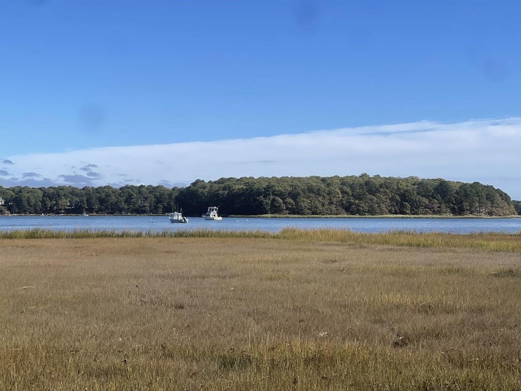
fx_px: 963
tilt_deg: +1.4
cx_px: 260
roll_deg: -0.2
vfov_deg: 22.9
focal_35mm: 64
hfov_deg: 30.3
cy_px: 196
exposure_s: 1/1698
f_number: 2.2
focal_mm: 7.5
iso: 20
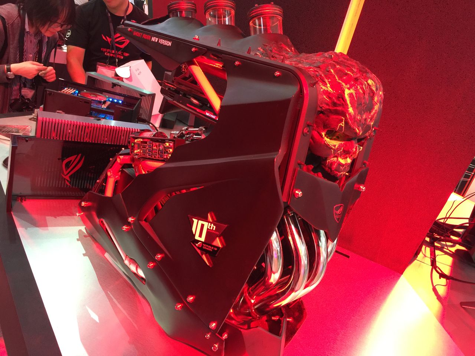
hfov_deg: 61.7
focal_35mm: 29
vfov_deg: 48.2
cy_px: 178
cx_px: 238
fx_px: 398
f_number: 2.2
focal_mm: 4.15
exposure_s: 1/15
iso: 100
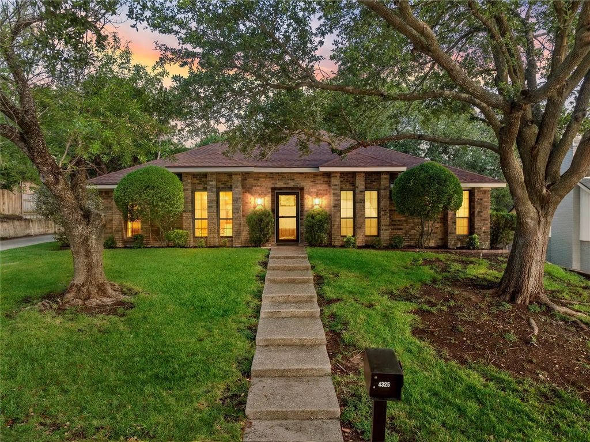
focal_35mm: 24
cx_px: 295
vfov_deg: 56.8
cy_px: 221
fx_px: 409
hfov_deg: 71.6
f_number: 2.8
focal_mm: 12.29
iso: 120
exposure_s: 1/640
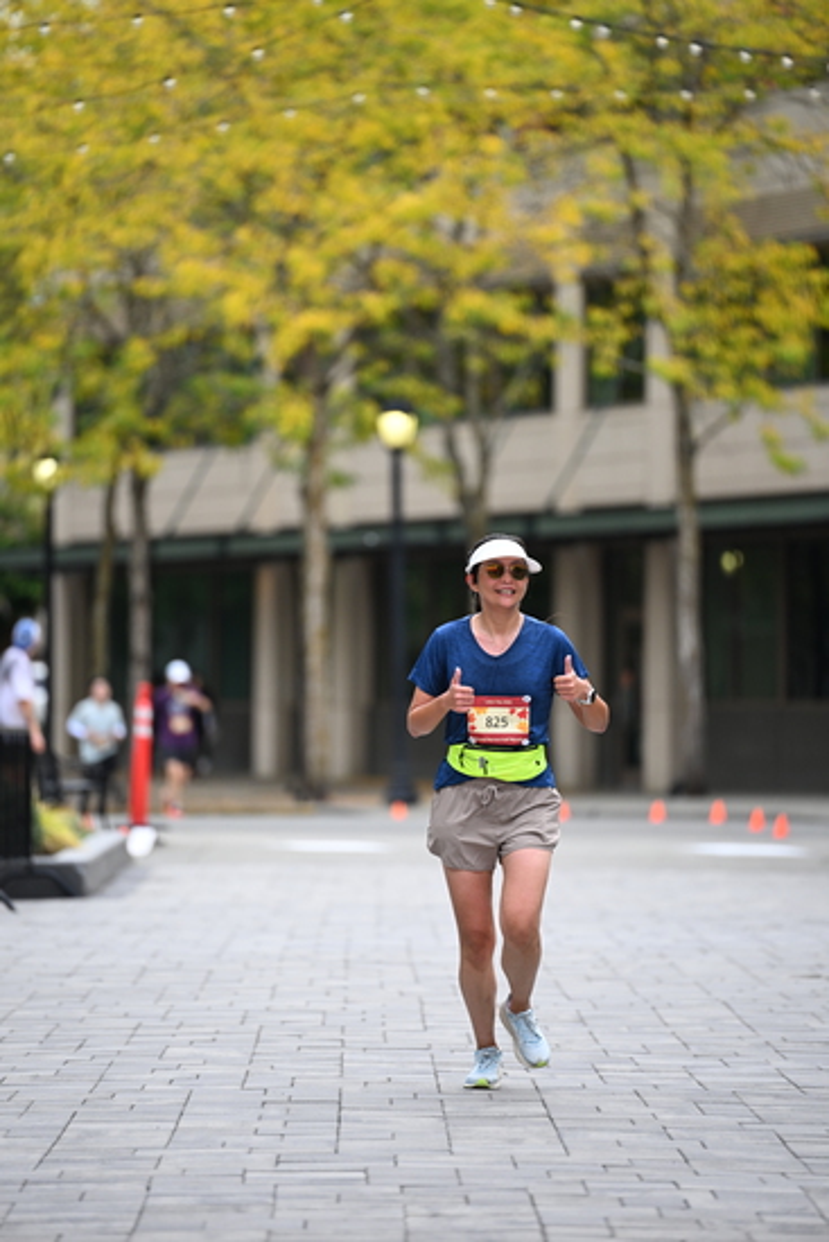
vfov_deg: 10.3
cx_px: 414
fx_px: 6903
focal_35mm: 200
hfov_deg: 6.9
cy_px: 621
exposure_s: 1/2500
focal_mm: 200
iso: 640
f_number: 2.8
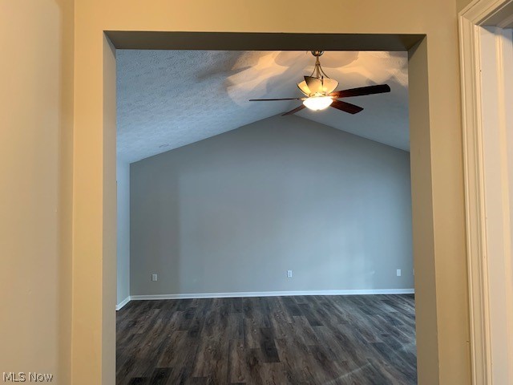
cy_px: 192
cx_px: 256
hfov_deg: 67.3
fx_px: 385
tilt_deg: +2.3
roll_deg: +1.0
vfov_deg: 53.1
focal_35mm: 26
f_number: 1.8
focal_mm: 4.25
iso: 160
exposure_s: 1/60
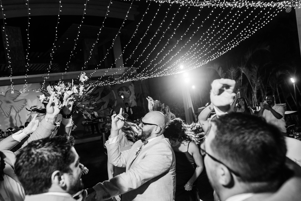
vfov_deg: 53.1
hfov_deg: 73.7
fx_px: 201
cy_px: 100
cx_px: 150
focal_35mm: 24
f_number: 2.8
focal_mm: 24
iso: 800
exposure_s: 1/250
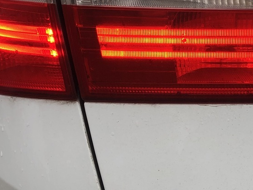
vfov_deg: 18.2
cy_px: 120
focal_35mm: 81
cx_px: 215
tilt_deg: -19.8
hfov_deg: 23.6
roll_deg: +3.1
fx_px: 592
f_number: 1.8
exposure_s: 1/142
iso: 20
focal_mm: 3.99
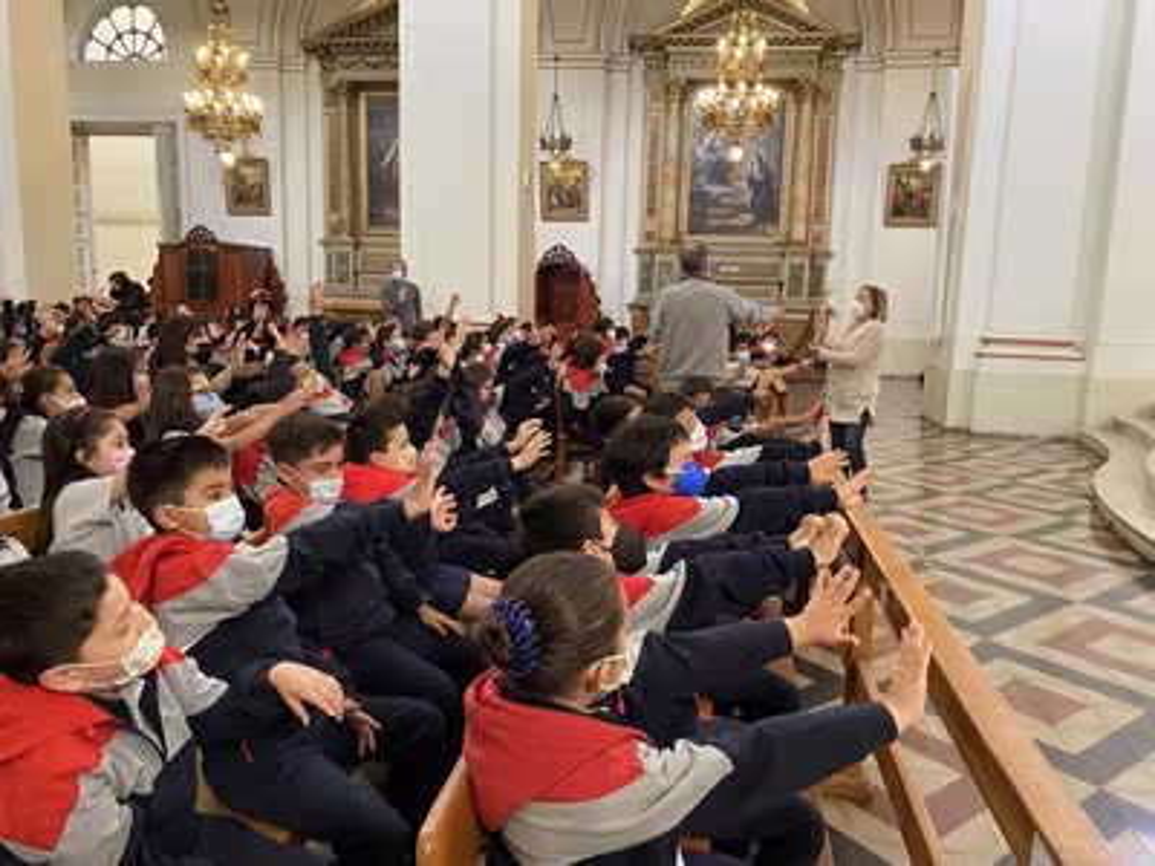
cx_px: 578
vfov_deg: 53.1
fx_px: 868
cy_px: 433
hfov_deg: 67.3
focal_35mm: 26
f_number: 1.8
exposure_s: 1/50
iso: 400
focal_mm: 4.25
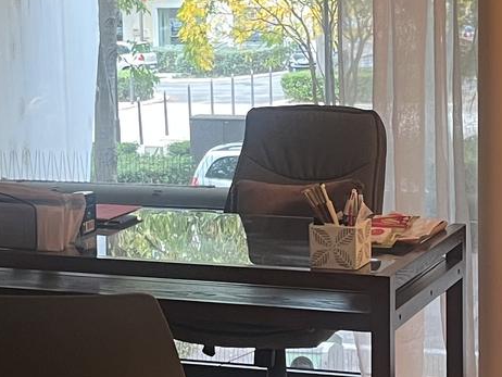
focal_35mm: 108
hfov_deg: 18.2
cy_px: 200
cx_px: 256
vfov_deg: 13.7
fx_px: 1567
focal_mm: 5.1
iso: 200
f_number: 1.6
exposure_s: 1/50
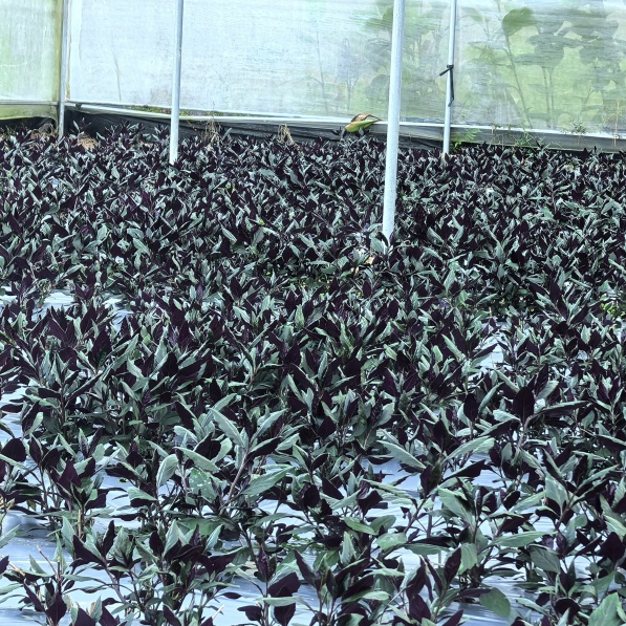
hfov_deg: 10.1
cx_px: 385
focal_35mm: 173
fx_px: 3540
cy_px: 312
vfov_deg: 10.1
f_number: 2.1
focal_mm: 15
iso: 125
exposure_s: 1/50
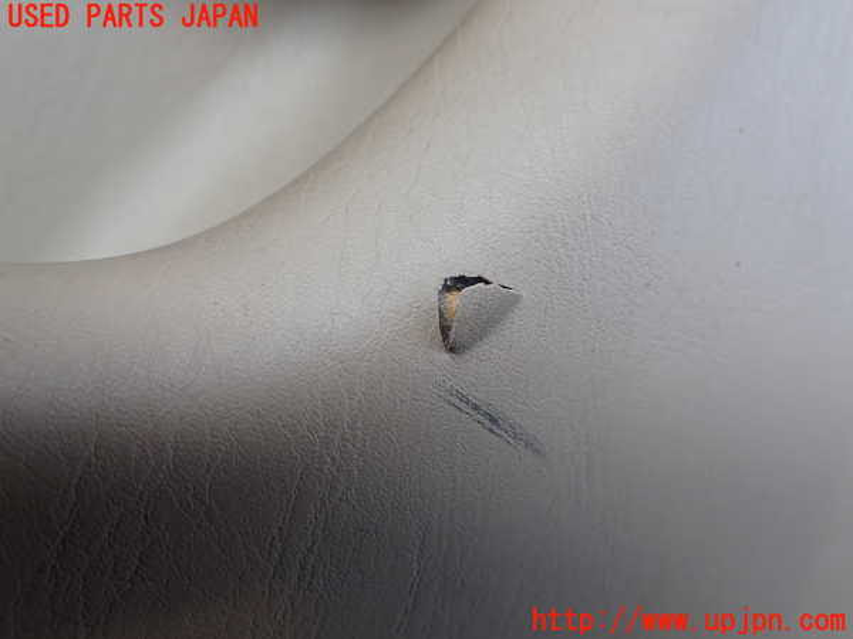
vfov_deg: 46.8
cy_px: 320
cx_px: 426
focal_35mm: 30
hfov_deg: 60.0
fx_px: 739
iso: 100
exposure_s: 1/160
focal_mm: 5.4
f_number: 3.2
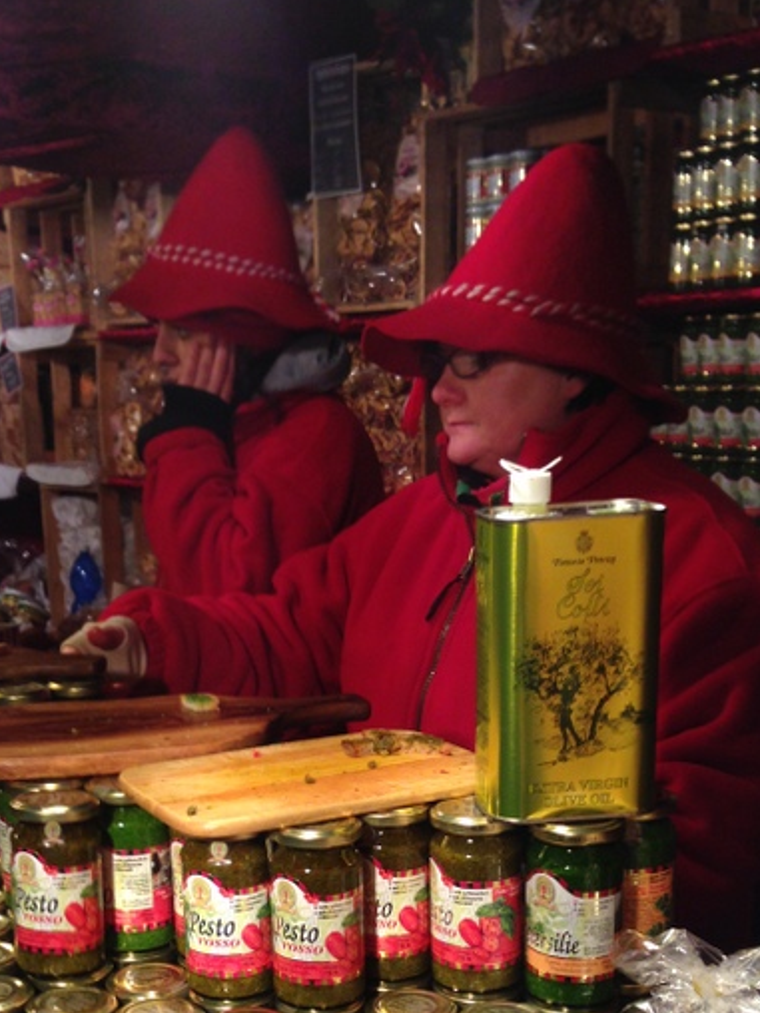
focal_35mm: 52
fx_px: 1522
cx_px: 281
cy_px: 774
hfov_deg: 27.9
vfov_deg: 35.9
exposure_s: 1/120
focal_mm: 4.12
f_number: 2.4
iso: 80
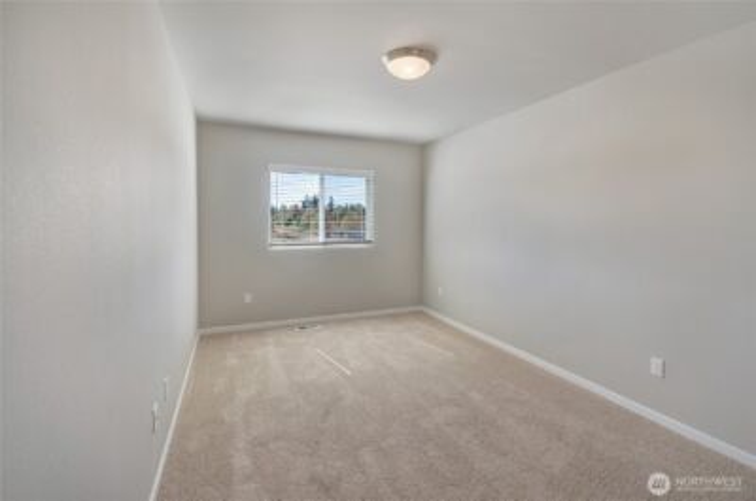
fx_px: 314
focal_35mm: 15
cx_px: 378
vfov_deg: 77.1
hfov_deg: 100.5
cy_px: 250
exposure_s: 1/30
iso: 125
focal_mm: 10
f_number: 6.3
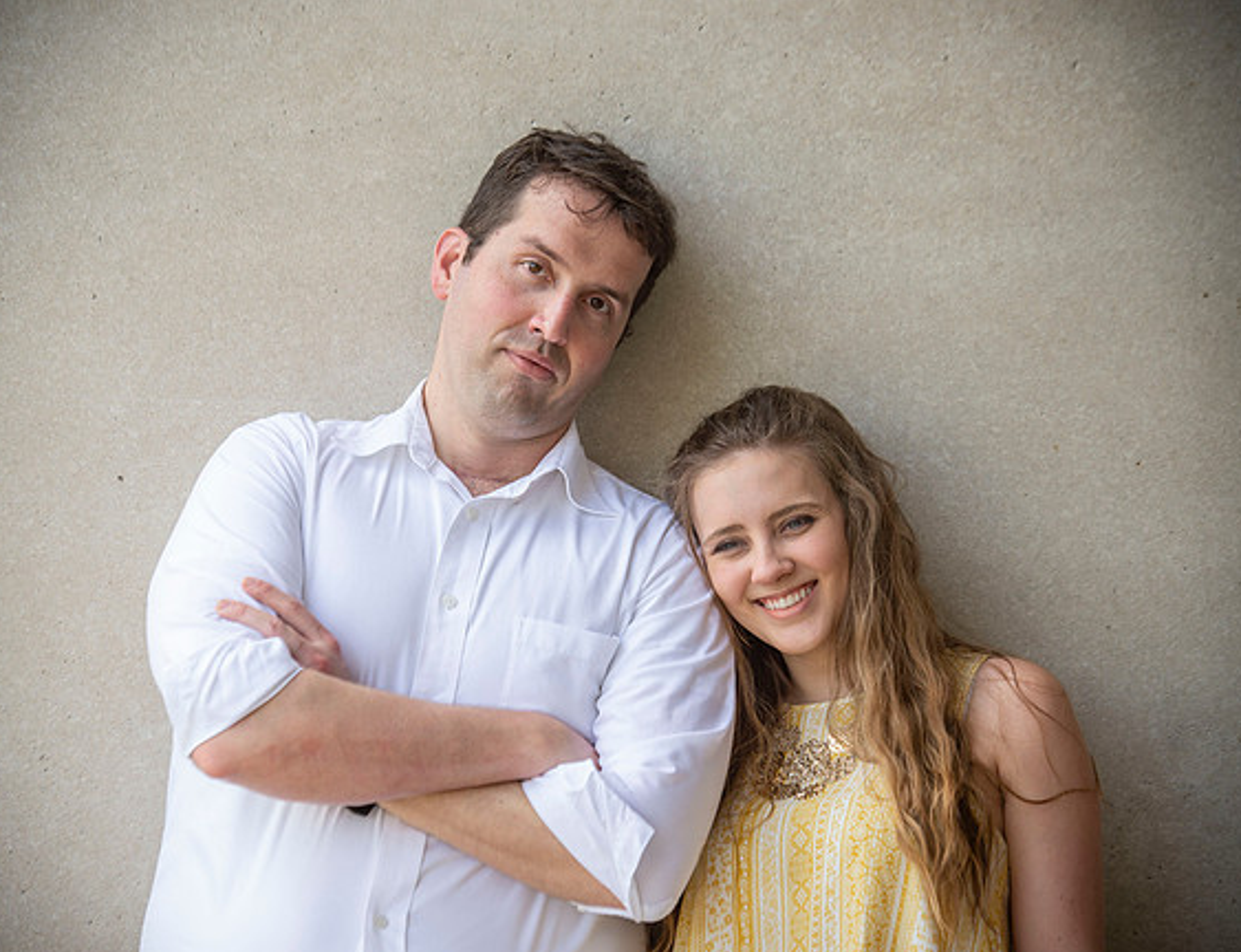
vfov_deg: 10.2
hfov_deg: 13.3
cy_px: 488
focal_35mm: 147
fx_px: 5314
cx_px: 578
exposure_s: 1/250
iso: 250
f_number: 5
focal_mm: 130
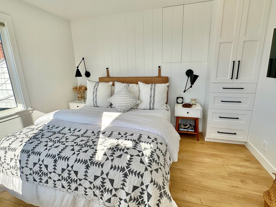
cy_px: 100
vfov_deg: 74.7
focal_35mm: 17
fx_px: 136
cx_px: 139
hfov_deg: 91.0
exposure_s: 1/548
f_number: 2.2
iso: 40
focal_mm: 2.22
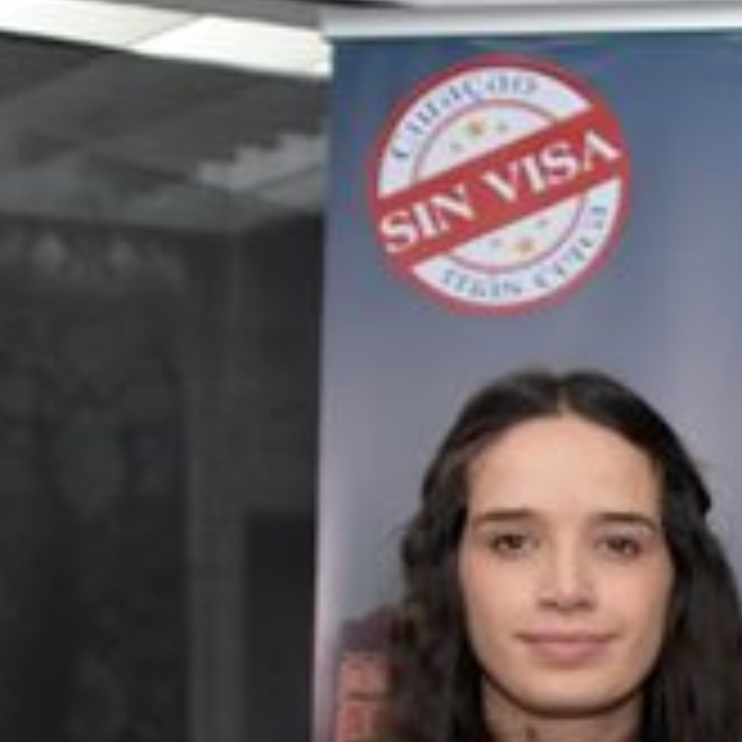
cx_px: 1421
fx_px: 3444
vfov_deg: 11.9
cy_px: 1034
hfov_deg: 11.3
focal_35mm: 142
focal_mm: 24
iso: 1250
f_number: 4
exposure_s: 1/80
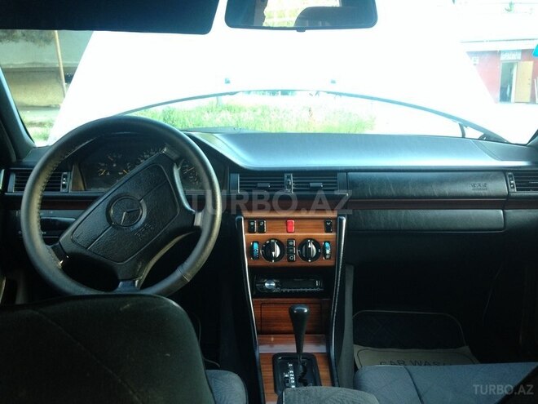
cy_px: 202
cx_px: 269
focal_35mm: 33
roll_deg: -1.4
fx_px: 513
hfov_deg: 55.4
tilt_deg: -12.2
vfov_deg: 42.9
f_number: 2.4
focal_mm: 4.12
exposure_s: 1/20
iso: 125
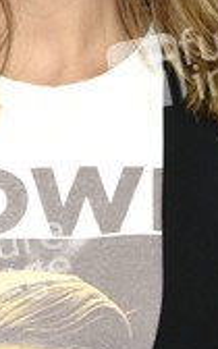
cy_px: -39
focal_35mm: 491
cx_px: 25
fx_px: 4669
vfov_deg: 4.3
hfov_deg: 2.7
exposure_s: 1/400
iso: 640
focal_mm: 135
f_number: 3.5
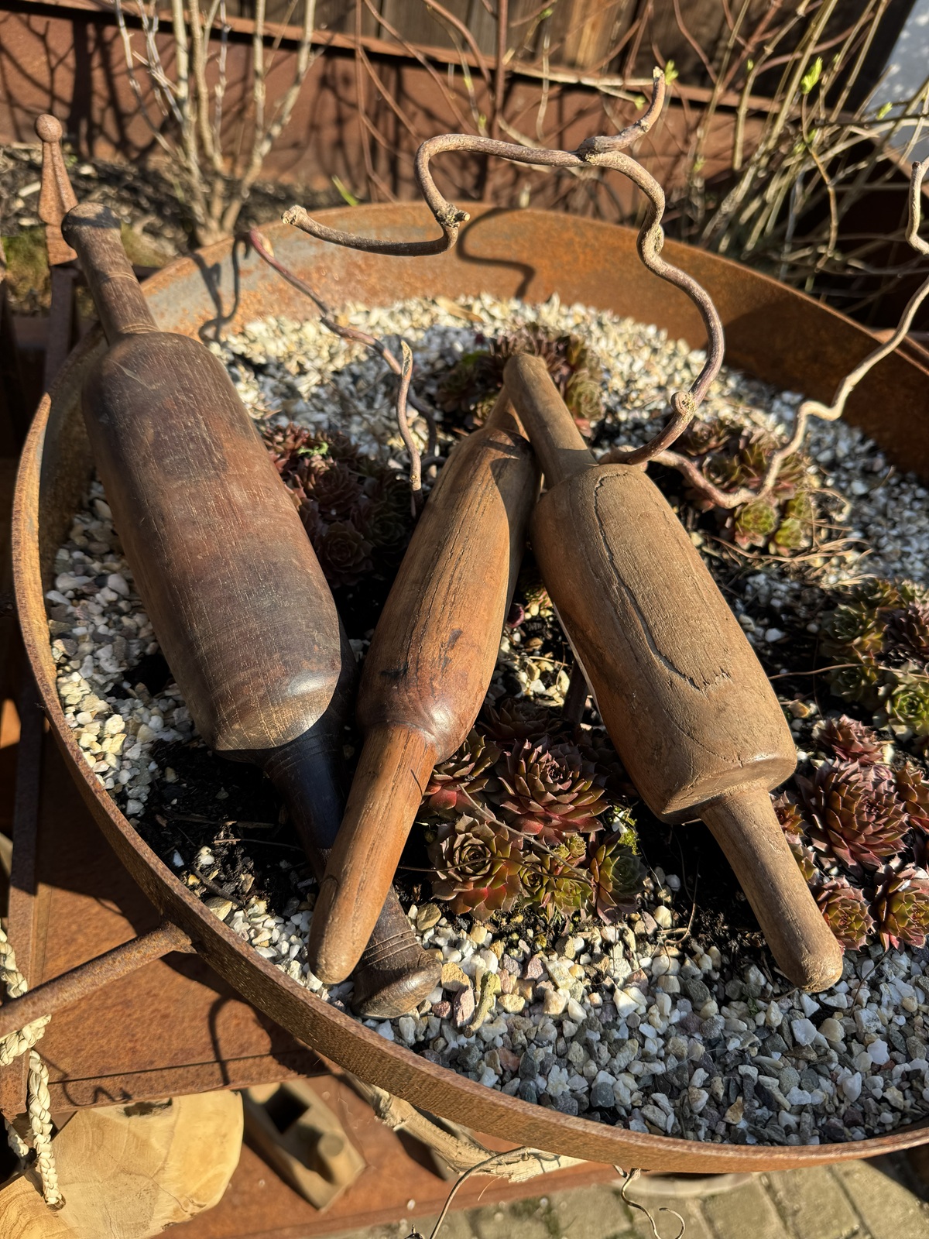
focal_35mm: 24
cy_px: 620
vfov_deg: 71.6
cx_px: 464
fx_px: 859
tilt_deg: -48.5
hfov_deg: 56.8
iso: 80
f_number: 1.78
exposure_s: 1/1094
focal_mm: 6.76
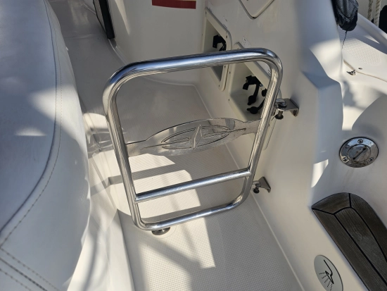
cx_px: 194
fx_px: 257
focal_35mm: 23
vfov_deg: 58.9
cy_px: 146
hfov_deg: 73.9
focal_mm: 6.3
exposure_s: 1/1336
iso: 10
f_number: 1.7
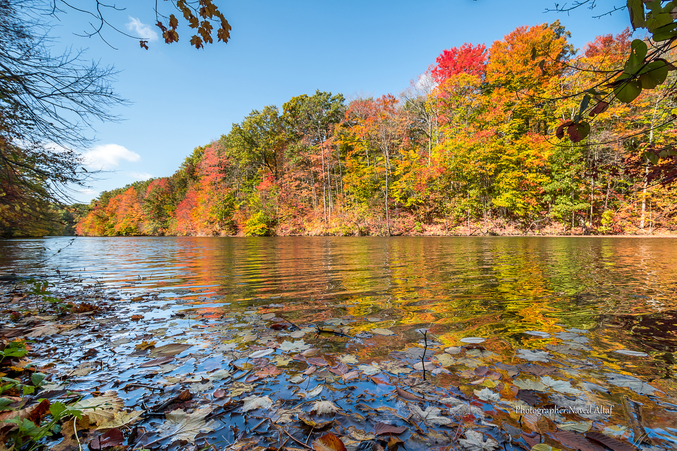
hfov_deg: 100.4
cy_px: 226
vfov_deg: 77.3
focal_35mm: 15
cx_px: 338
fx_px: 282
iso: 250
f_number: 9
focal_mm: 10
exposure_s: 1/160
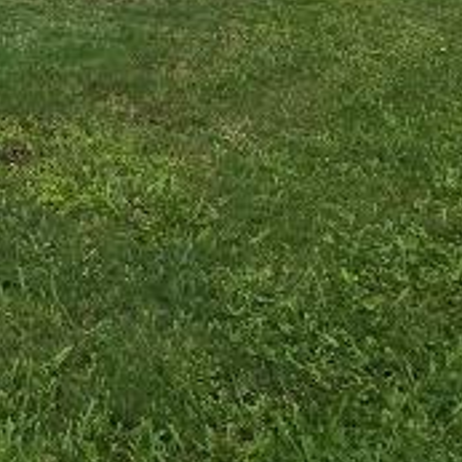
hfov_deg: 16.9
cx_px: -515
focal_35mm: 68
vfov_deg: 20.4
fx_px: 1027
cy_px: -294
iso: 50
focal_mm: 2.2
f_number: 2.2
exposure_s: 1/1550
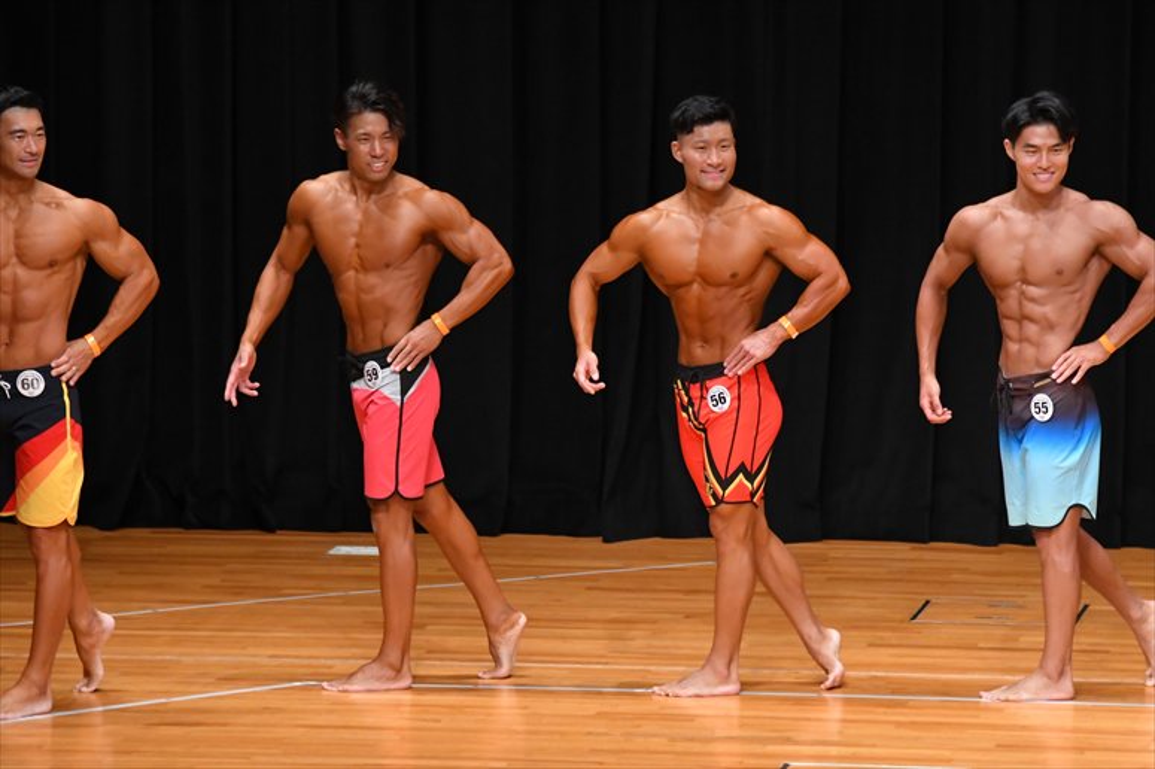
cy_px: 384
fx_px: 8177
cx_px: 578
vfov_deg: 5.4
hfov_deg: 8.1
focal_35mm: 255
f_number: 5.6
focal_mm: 170
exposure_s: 1/400
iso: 4000
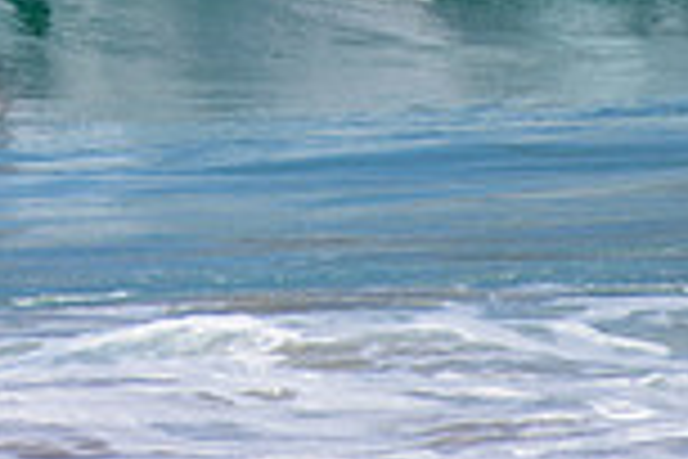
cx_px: -218
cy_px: -276
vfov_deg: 0.6
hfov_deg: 0.9
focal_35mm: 2320
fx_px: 44334
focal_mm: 500
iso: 110
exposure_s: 1/2000
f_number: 5.6
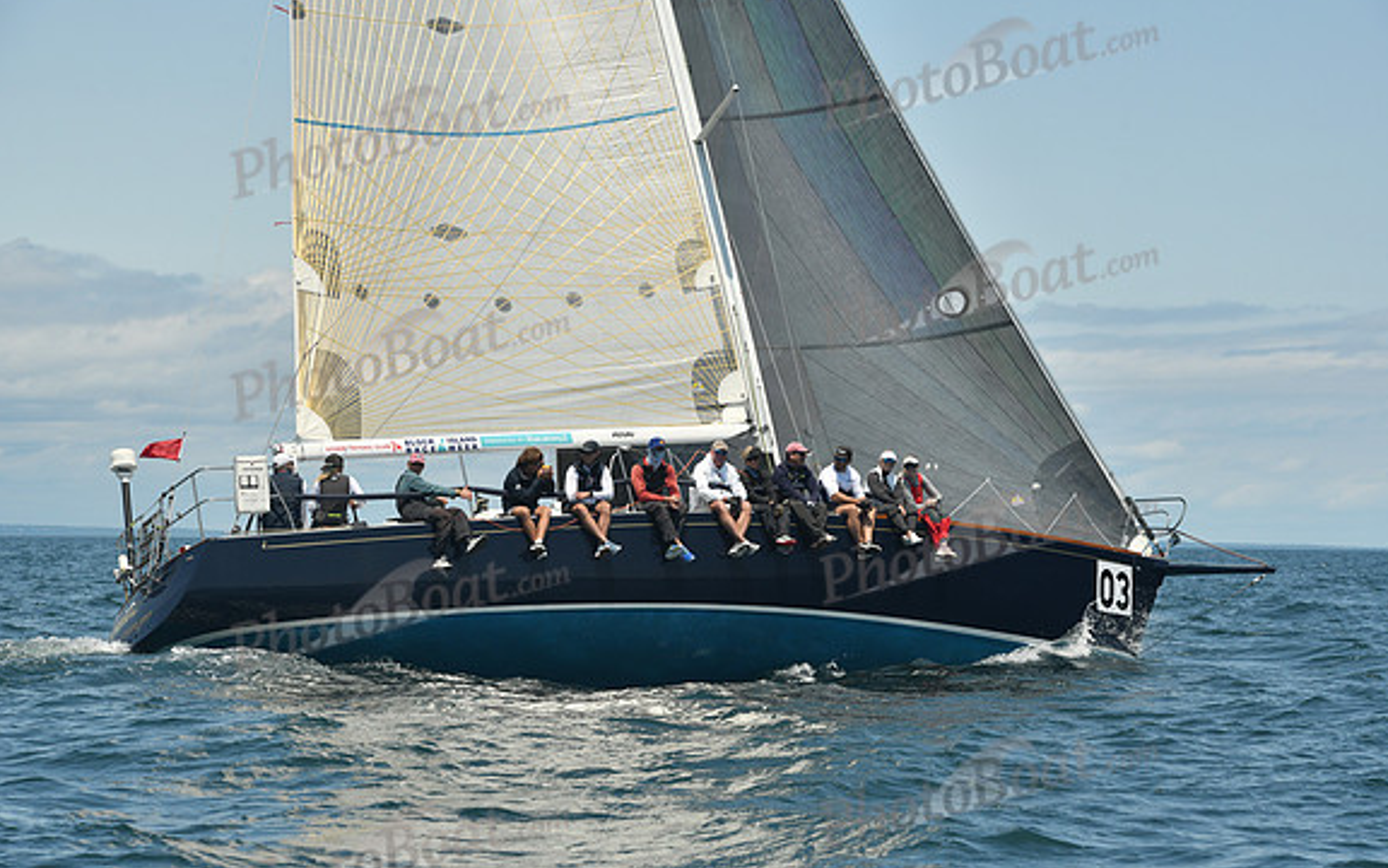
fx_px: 4350
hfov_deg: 18.1
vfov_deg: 11.4
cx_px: 696
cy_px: 450
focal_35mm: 115
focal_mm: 112
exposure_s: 1/640
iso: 320
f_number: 9
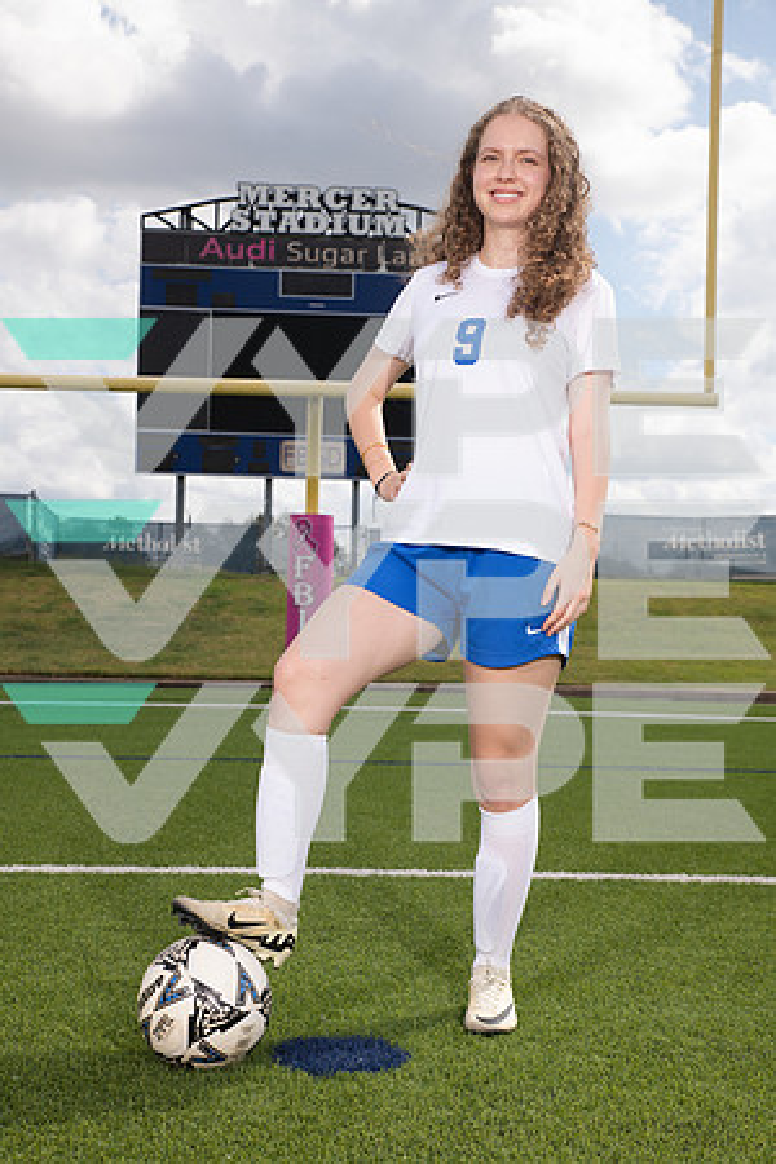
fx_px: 1552
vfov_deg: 41.1
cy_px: 582
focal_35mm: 48
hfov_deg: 28.1
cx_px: 388
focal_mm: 48
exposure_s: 1/400
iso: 125
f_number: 7.1
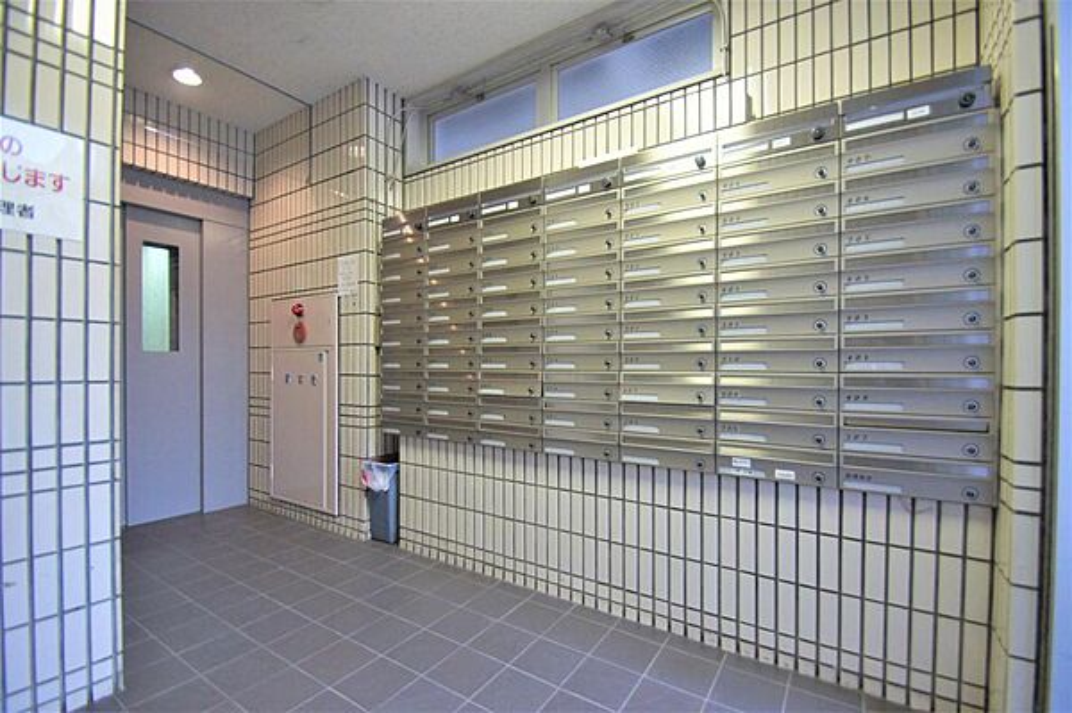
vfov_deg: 77.2
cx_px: 536
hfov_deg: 100.4
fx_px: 446
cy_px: 356
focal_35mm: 15
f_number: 3.5
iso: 500
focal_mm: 10
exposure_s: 1/30
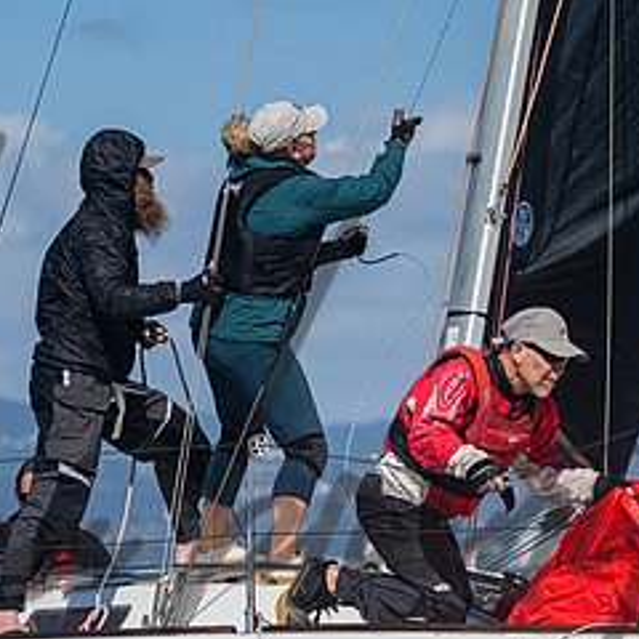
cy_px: 513
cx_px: 386
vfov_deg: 5.0
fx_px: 7289
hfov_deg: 5.0
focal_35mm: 349
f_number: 4.8
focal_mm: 170
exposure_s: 1/8000
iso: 400
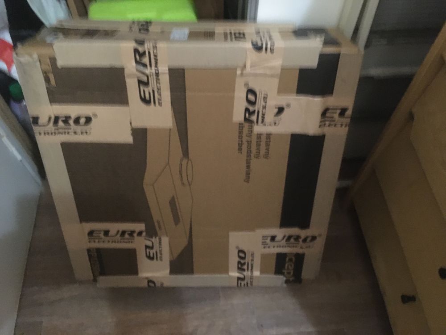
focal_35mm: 29
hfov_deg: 61.7
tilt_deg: -55.0
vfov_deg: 48.2
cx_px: 223
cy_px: 168
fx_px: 374
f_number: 2.2
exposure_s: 1/17
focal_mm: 4.15
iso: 500
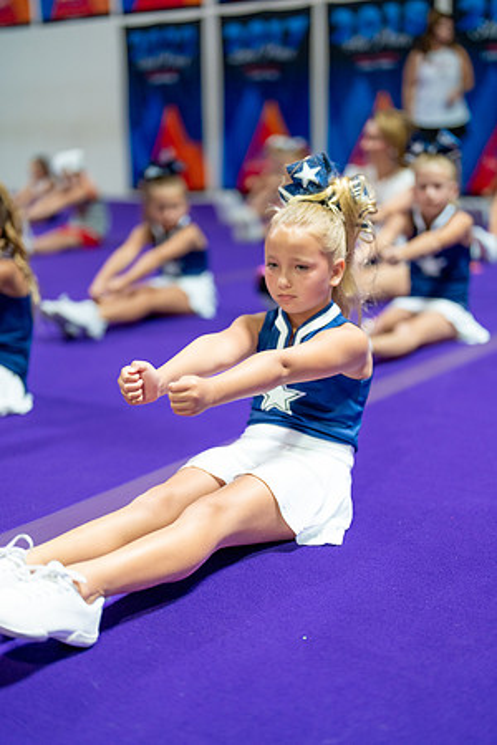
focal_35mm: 50
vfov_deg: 39.6
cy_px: 372
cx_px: 248
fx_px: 1035
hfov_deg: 27.0
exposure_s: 1/1000
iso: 1600
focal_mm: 50
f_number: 1.2
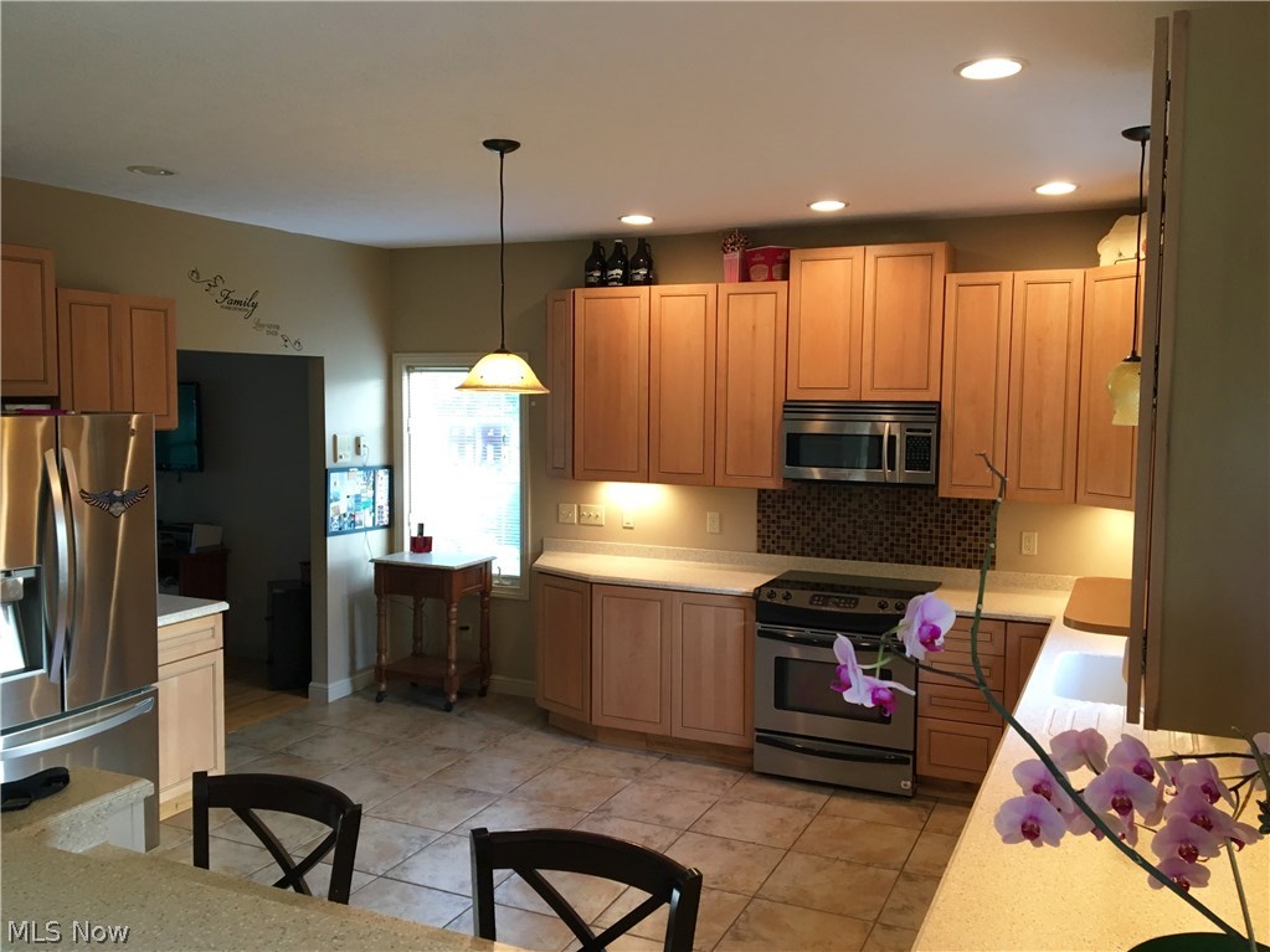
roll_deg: +1.2
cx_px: 635
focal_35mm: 29
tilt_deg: -5.0
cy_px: 476
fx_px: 1064
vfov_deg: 48.2
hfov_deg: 61.7
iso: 100
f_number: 2.2
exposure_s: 1/30
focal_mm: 4.15
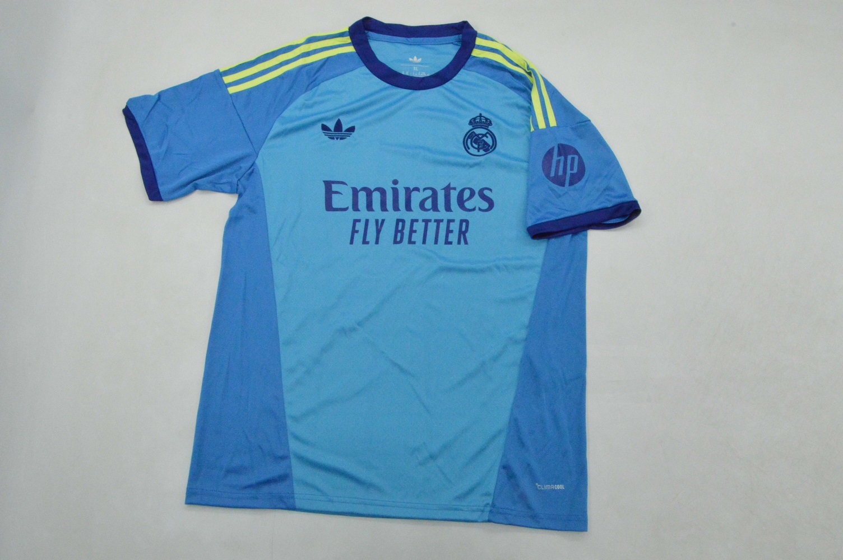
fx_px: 772
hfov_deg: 57.3
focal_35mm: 33
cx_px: 422
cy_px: 280
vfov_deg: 39.9
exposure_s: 1/200
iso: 6400
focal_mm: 22
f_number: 25
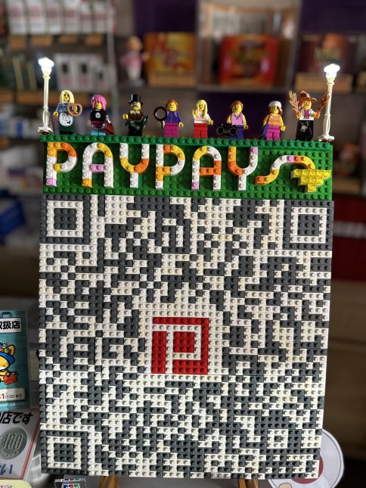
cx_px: 183
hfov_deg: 56.8
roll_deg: -1.8
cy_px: 244
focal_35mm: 24
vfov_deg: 71.6
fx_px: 338
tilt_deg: -24.9
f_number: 1.78
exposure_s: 1/60
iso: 320
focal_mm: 6.86
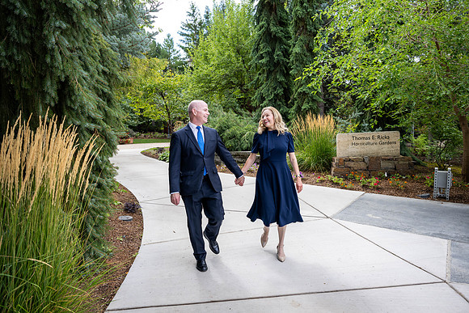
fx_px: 313
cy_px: 156
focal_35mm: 24
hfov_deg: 73.7
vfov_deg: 53.2
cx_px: 234
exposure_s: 1/400
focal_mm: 24
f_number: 4
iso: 200
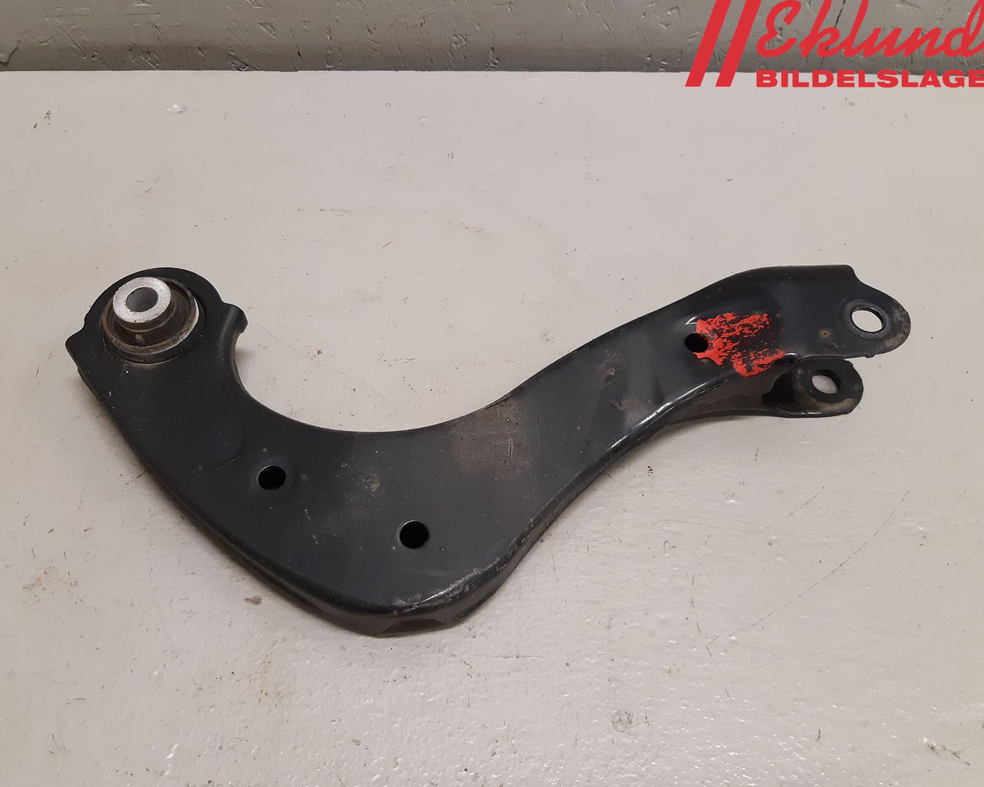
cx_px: 468
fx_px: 815
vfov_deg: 51.5
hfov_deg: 62.2
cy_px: 404
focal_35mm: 28
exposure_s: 1/50
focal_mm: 3.93
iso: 200
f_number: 1.7
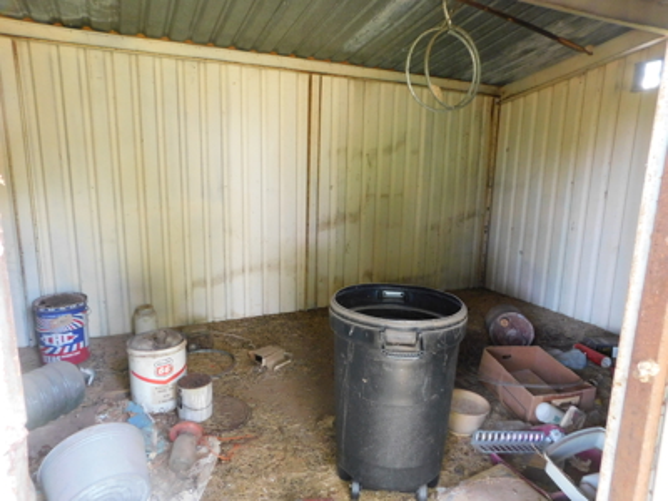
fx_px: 444
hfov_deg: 73.9
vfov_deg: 58.9
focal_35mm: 23
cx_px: 334
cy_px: 250
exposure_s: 1/30
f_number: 3
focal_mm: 4
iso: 400
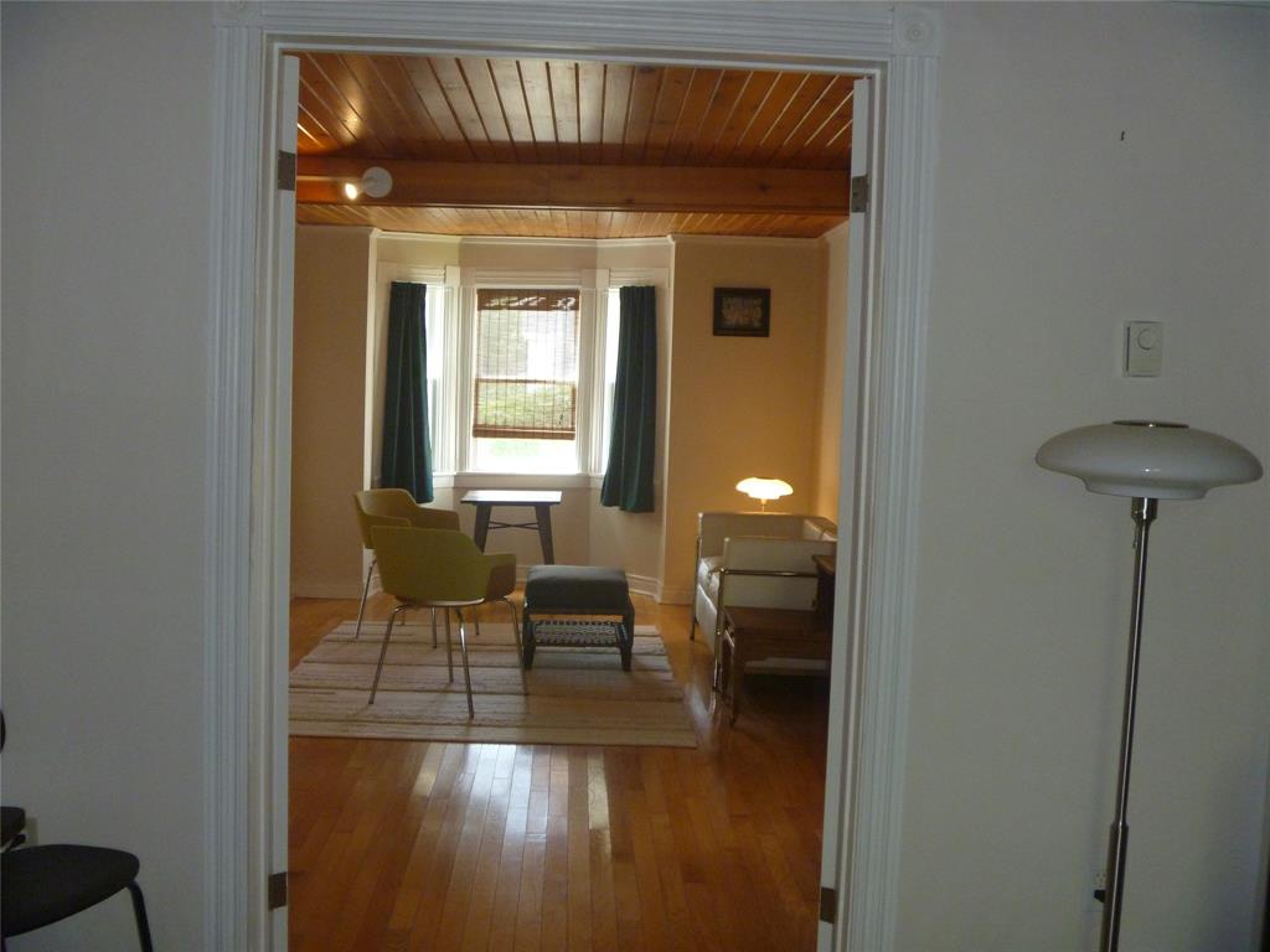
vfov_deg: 40.7
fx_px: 1284
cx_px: 635
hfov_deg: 52.6
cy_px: 476
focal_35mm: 35
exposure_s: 1/30
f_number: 3.5
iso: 250
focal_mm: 6.3
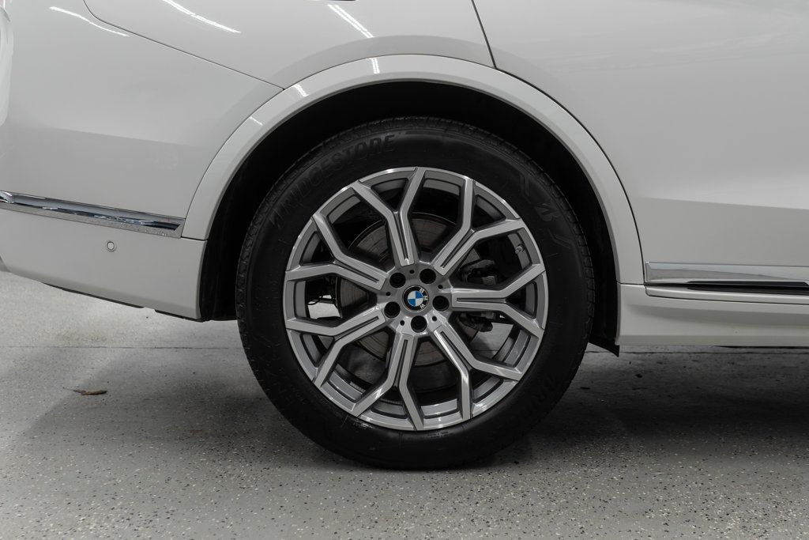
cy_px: 270
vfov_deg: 31.9
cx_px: 404
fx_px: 944
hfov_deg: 46.4
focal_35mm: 42
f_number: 3.2
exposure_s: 1/50
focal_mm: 28
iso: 200
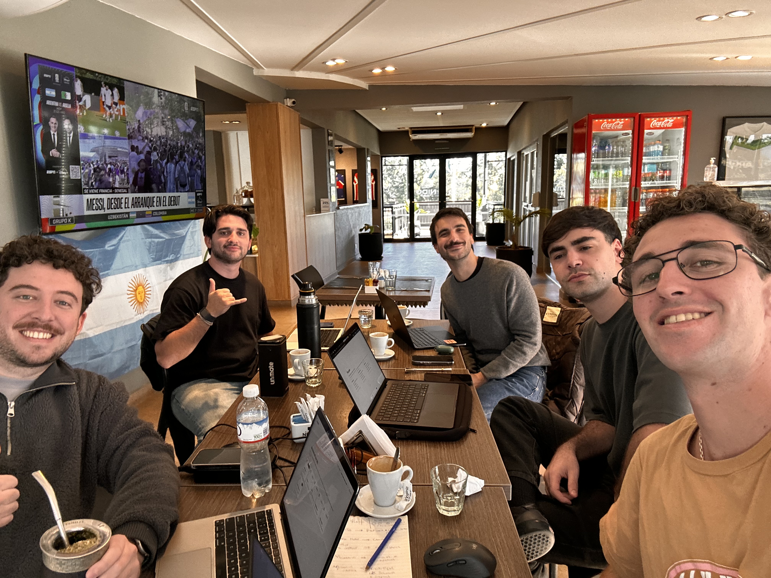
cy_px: 289
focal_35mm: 23
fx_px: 512
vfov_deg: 58.9
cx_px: 386
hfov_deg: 73.9
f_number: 1.9
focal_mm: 2.69
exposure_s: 1/60
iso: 100
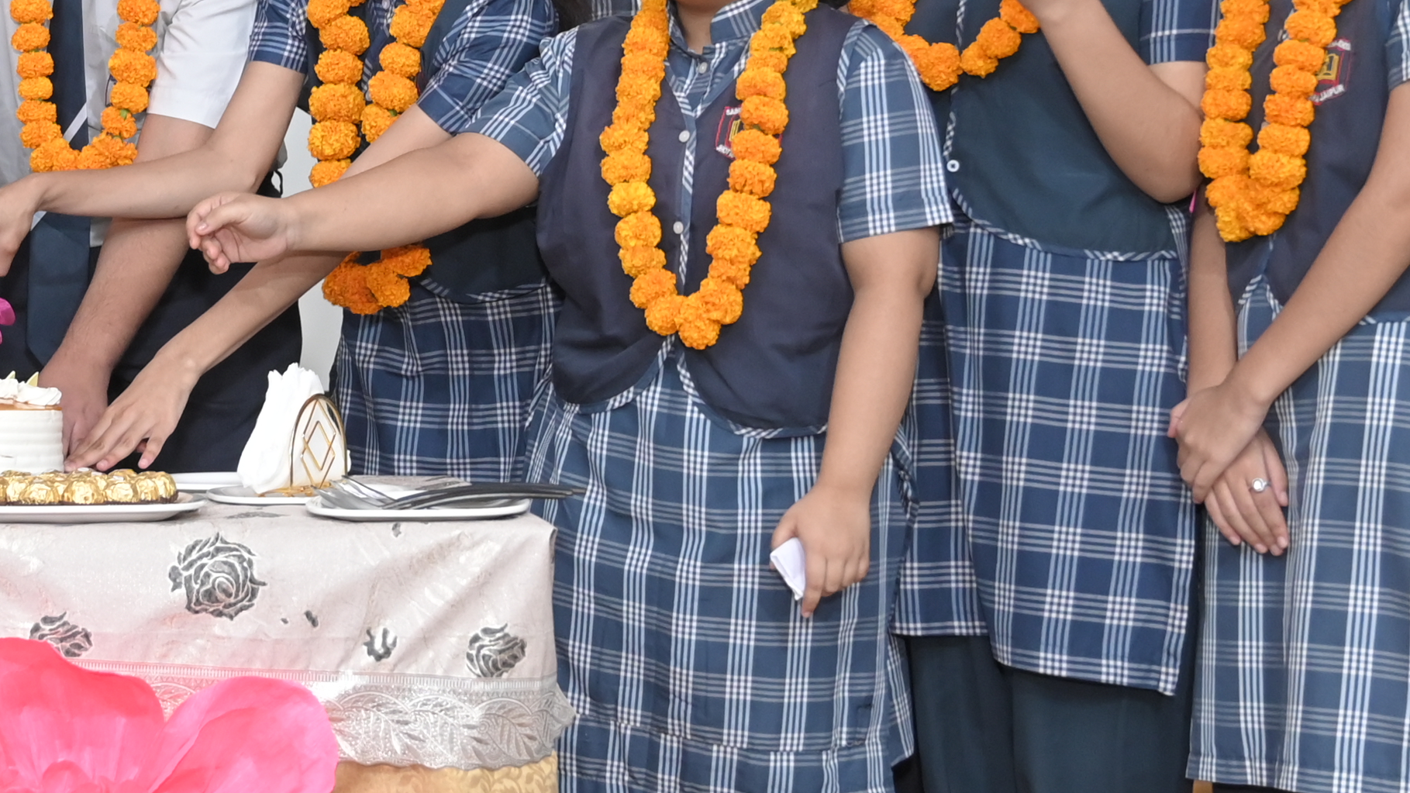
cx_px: 115
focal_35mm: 89
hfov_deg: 23.3
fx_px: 3318
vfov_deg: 13.5
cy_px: 101
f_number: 4
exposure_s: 1/200
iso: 1250
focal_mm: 25.5
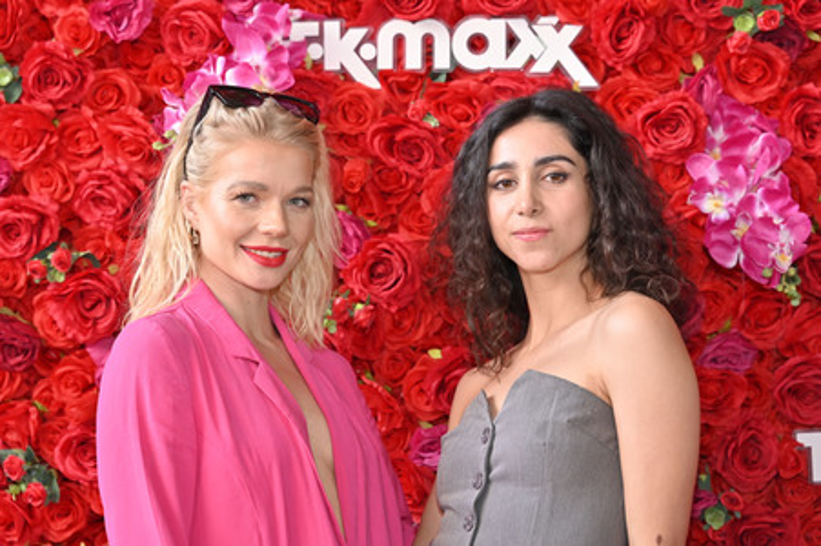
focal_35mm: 75
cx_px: 410
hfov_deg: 27.0
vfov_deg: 18.2
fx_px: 1709
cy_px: 273
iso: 1250
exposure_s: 1/160
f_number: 4
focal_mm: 75
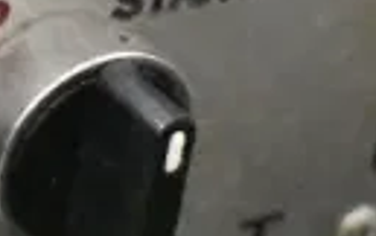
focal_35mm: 275
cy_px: 165
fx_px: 2822
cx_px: -449
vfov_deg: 4.8
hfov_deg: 7.3
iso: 18000
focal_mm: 38
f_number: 4.8
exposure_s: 1/60
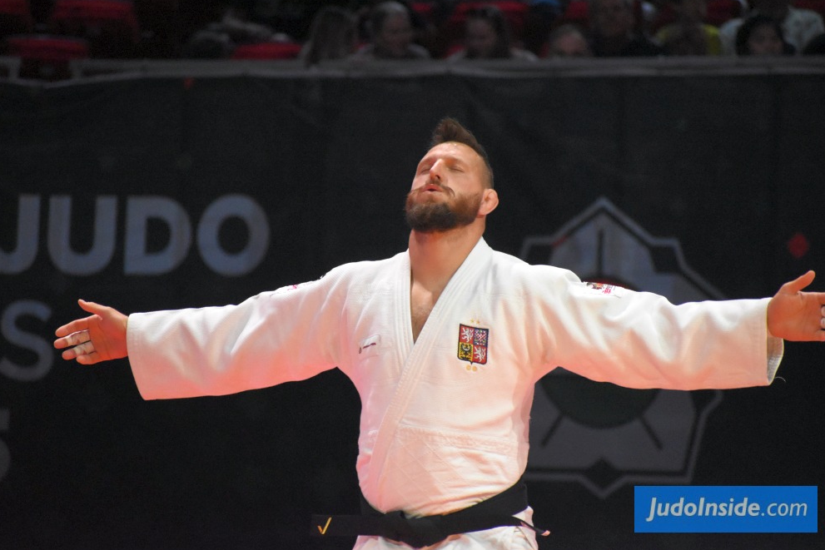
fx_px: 8526
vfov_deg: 3.7
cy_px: 273
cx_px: 416
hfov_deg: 5.5
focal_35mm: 372
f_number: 7.1
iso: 6400
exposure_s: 1/640
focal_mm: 240
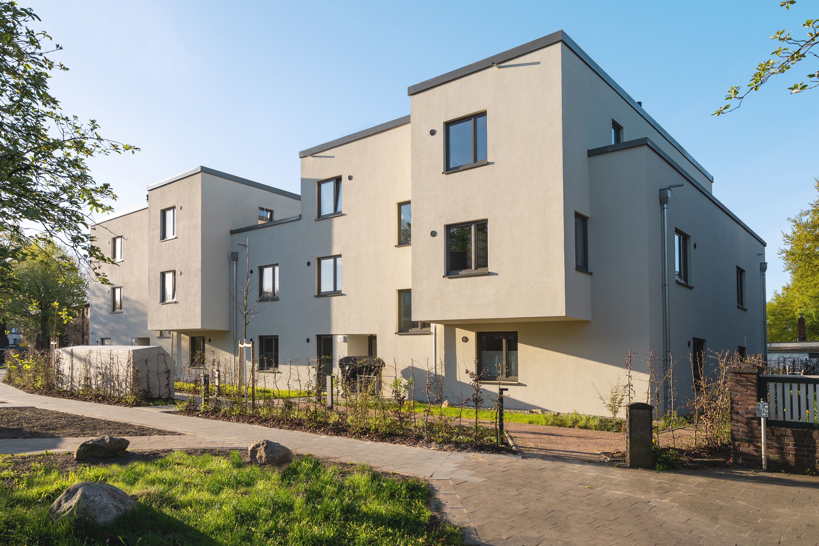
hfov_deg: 73.7
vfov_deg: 53.1
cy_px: 273
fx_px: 546
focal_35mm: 24
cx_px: 410
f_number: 8
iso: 320
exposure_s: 1/500
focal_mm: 16
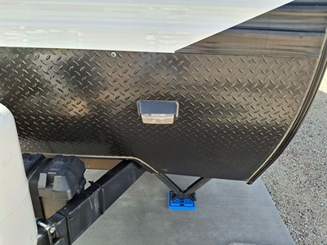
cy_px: 122
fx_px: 236
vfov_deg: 54.9
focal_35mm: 25
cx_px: 164
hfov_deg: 69.4
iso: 32
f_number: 1.8
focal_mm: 4.69
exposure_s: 1/537
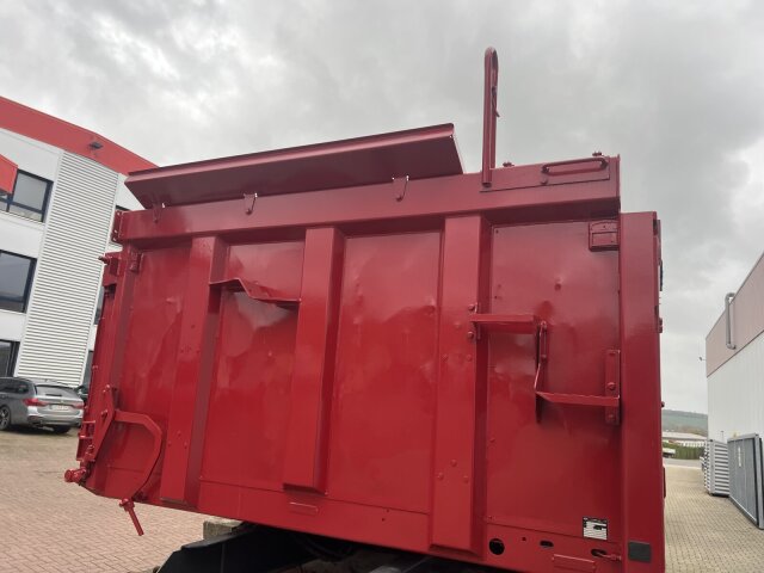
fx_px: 574
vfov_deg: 53.1
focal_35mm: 26
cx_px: 382
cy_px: 286
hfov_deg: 67.3
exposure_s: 1/385
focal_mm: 5.7
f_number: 1.5
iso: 50
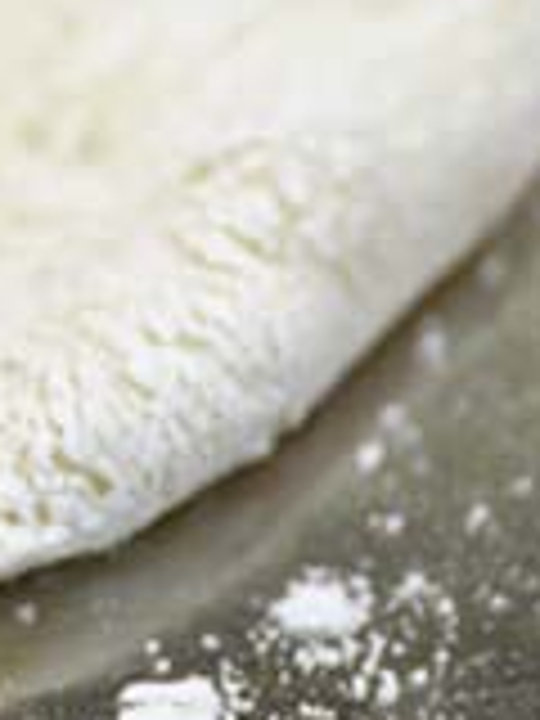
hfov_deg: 4.4
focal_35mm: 329
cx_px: -1017
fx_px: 6843
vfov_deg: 6.0
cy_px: -194
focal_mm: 57
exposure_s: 1/400
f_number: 2.8
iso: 125
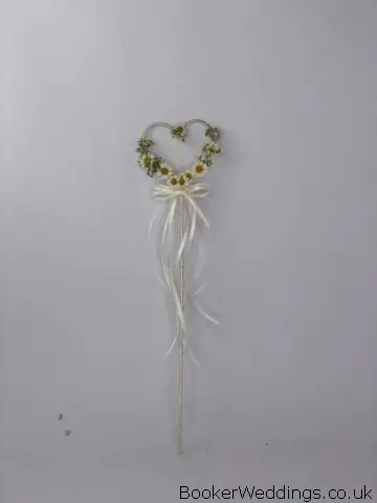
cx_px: 188
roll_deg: +0.1
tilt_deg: -8.3
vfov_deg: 36.8
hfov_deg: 28.0
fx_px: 755
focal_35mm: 52
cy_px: 252
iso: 16
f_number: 2.4
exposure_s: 1/212
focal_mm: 6
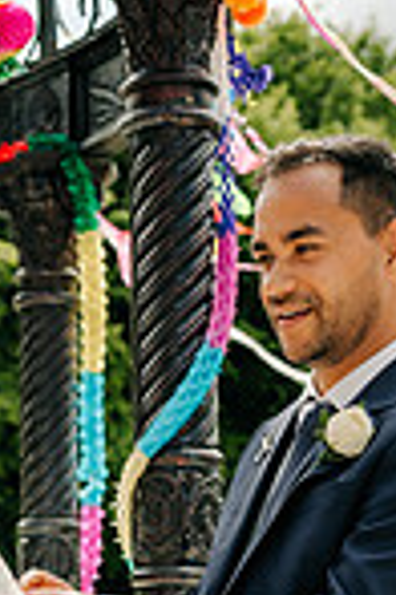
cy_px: 712
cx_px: 109
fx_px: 1765
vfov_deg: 18.1
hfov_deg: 12.8
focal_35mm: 107
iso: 100
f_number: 3.5
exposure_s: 1/800
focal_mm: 35
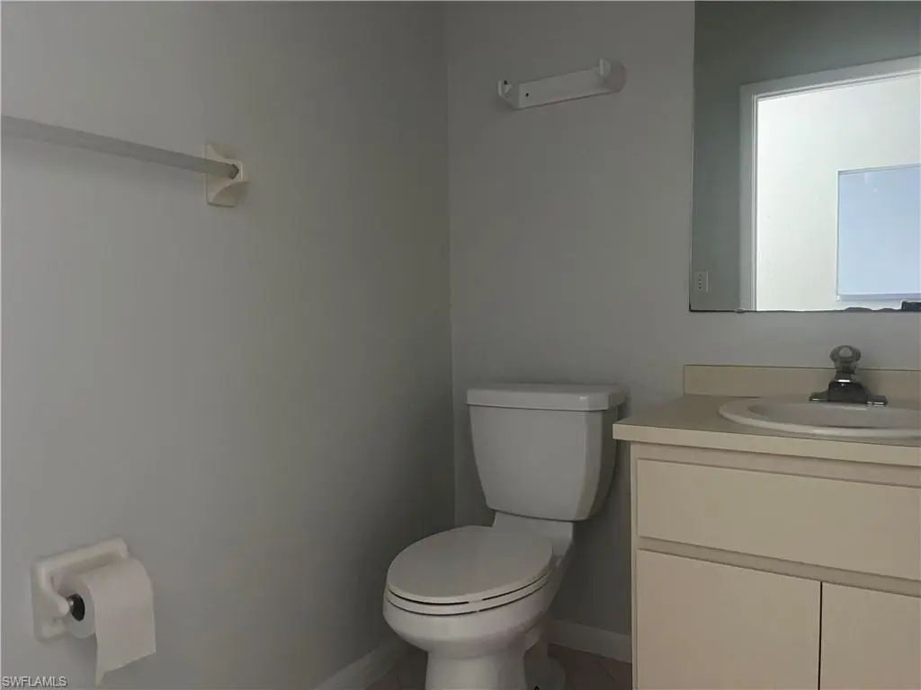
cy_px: 345
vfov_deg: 53.1
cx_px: 460
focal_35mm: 26
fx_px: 692
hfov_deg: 67.3
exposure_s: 1/40
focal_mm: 5.1
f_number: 1.6
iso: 640
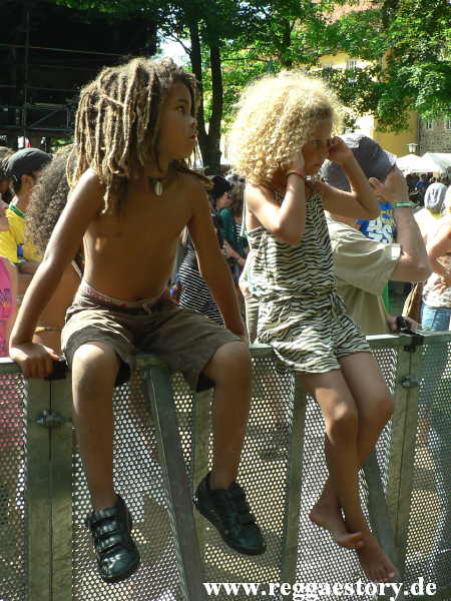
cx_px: 226
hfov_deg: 40.7
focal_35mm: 35
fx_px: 608
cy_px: 300
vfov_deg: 52.6
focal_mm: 6
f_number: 4
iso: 64
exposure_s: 1/125
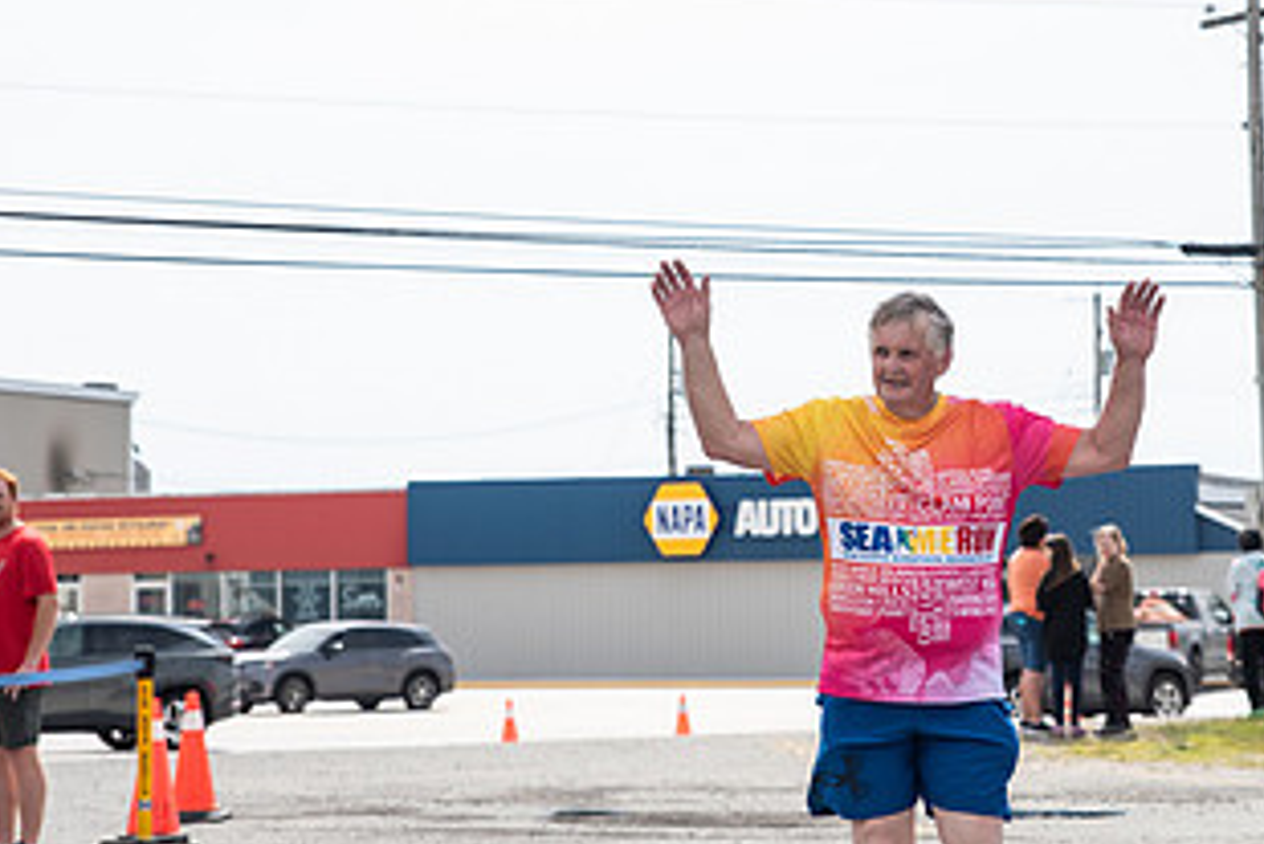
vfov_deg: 11.8
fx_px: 4075
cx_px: 848
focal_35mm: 116
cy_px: 340
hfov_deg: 17.6
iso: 800
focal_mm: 60
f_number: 4
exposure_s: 1/4000
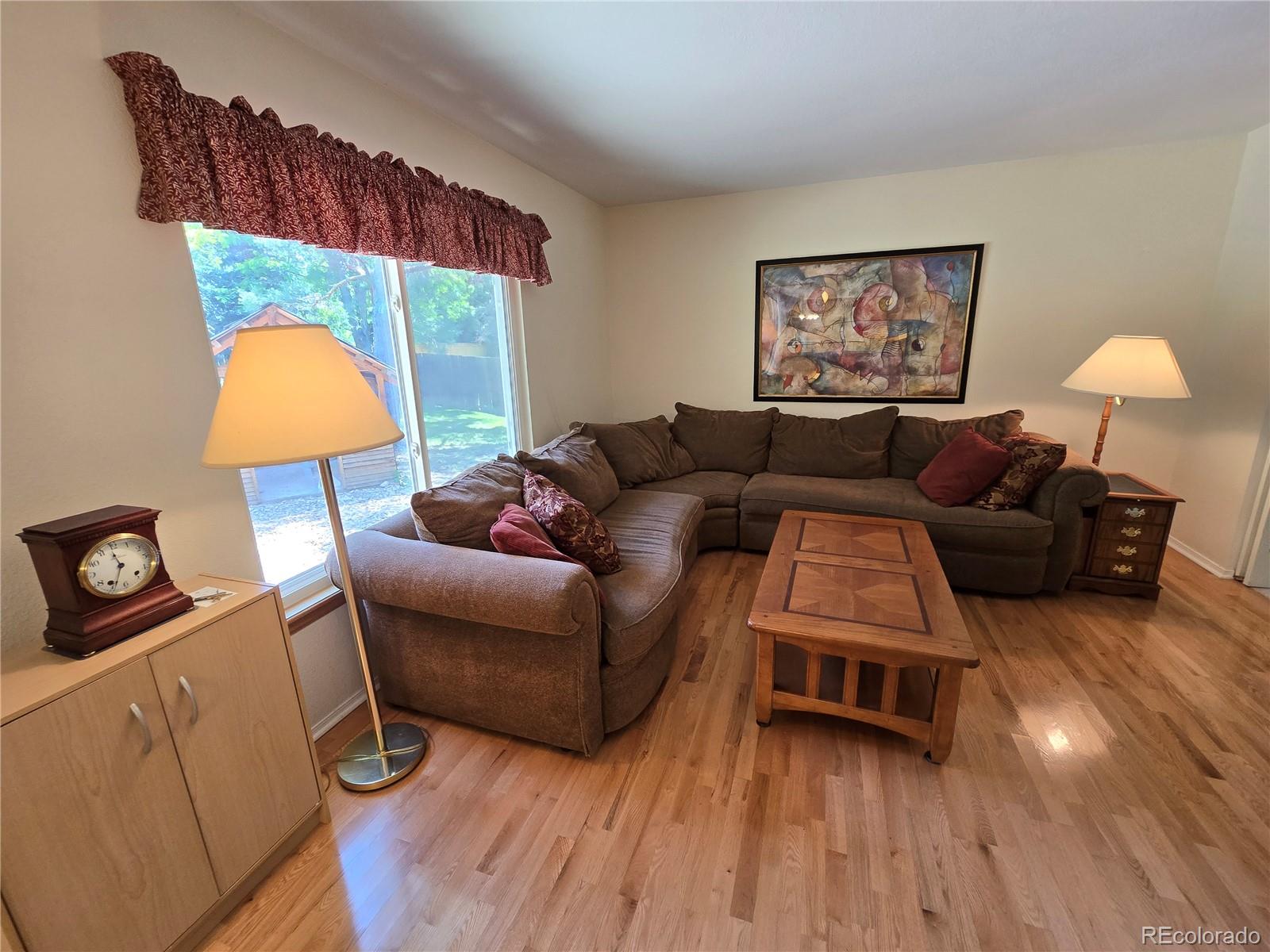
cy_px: 476
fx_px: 477
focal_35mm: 13
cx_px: 635
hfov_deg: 106.2
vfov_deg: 89.9
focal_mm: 2.2
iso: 125
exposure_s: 1/60
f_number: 2.2
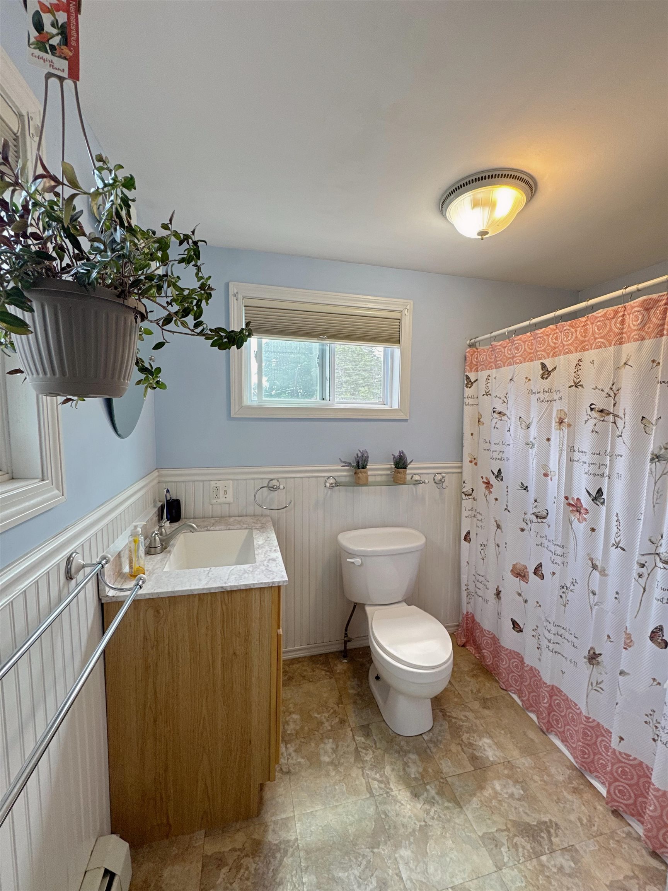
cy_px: 446
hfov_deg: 85.7
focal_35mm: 14
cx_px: 334
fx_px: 360
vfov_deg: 102.1
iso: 80
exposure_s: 1/120
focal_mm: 2.22
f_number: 2.2
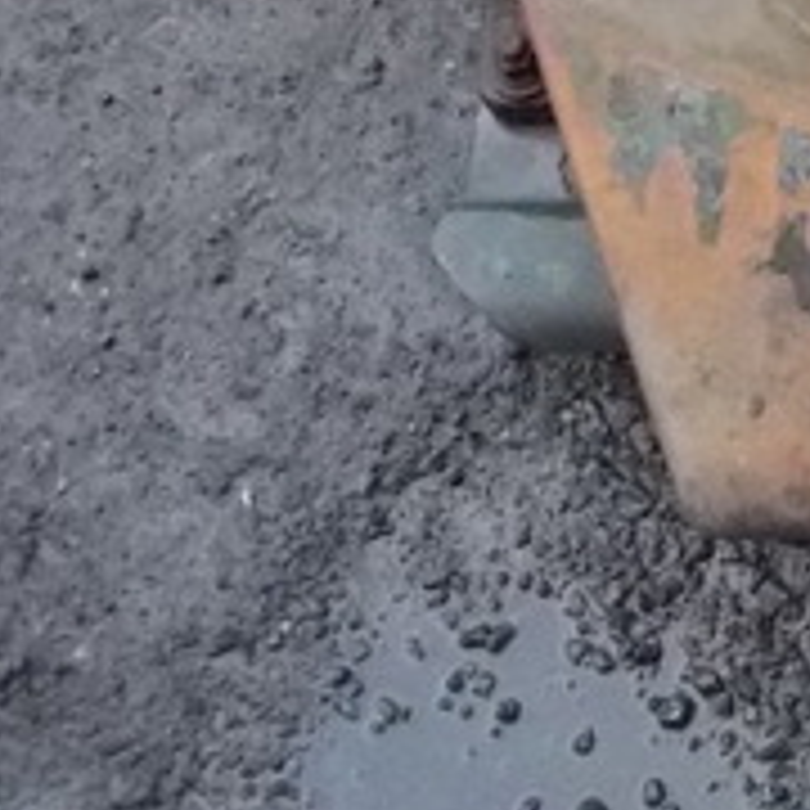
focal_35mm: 91
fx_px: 2409
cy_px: -166
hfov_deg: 16.6
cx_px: 1364
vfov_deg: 18.1
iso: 800
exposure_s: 1/50
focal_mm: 4.1
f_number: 3.3
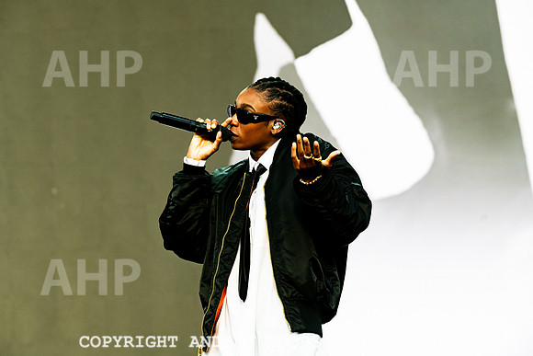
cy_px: 178
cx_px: 266
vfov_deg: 7.9
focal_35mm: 175
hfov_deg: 11.7
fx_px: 2591
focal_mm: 175
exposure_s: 1/500
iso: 250
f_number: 5
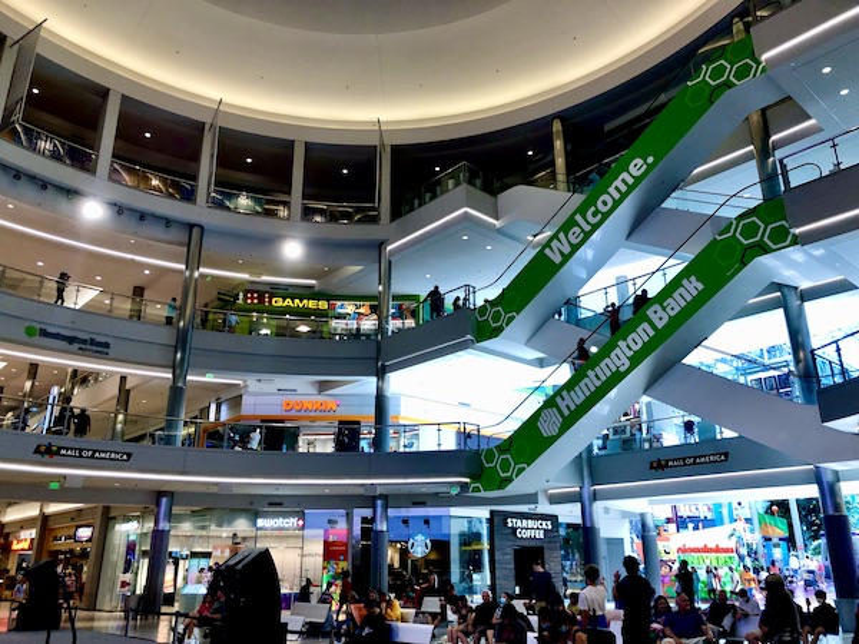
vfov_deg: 49.7
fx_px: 695
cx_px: 430
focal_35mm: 28
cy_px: 322
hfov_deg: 63.4
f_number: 1.8
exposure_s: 1/40
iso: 32
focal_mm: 4
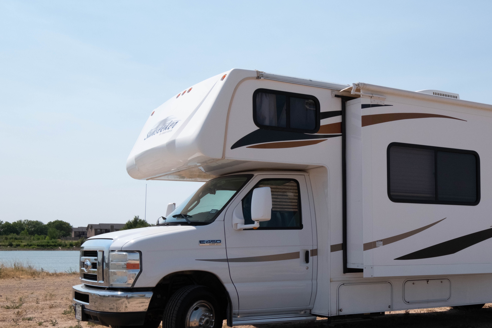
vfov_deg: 43.6
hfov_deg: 61.9
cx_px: 246
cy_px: 164
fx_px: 410
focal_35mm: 30
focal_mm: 20
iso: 800
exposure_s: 1/2000
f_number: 9
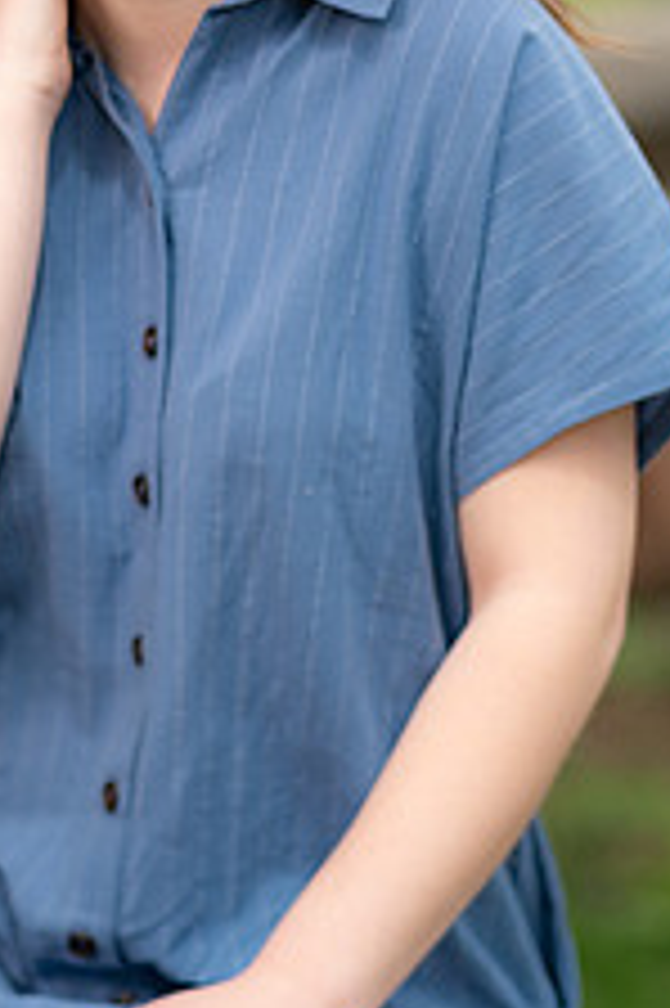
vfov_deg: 12.0
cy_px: 428
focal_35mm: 171
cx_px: 112
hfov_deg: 8.0
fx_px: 4781
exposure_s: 1/2500
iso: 125
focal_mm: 85
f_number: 2
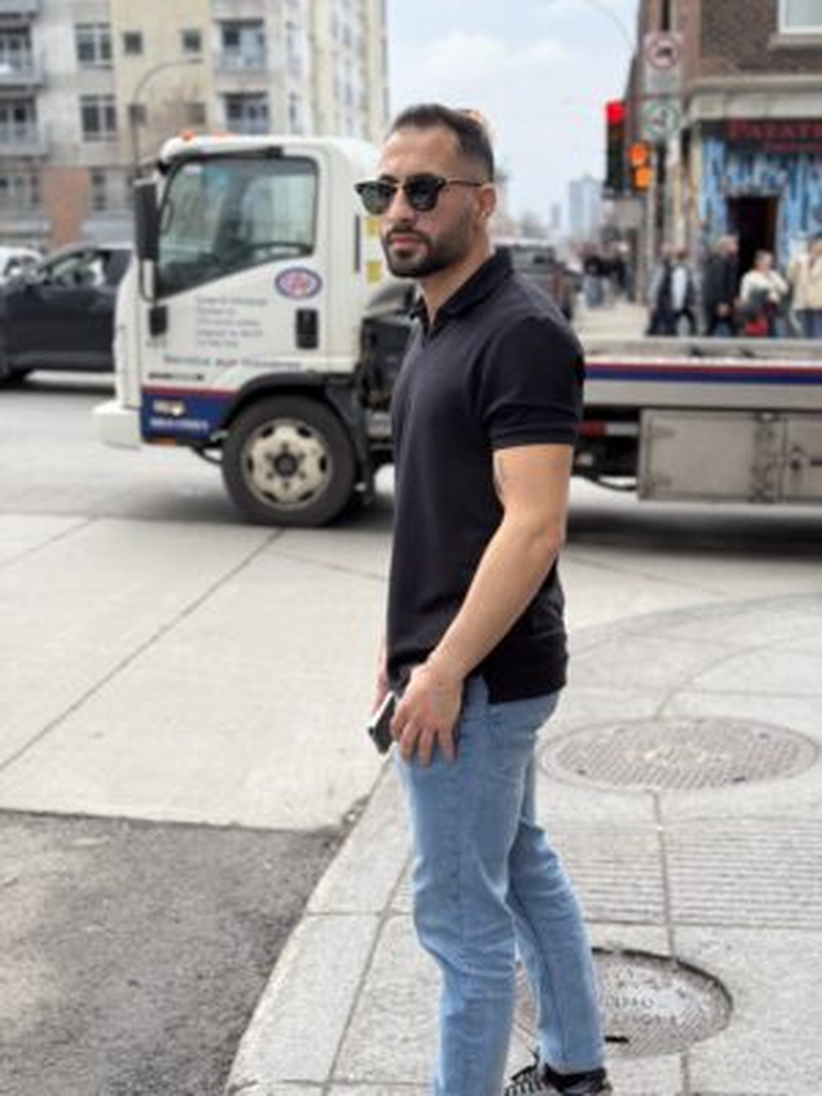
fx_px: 1520
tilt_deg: -10.6
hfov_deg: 30.3
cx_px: 411
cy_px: 548
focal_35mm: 48
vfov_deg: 39.7
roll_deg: +0.3
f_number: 1.78
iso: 100
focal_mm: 6.76
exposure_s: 1/402
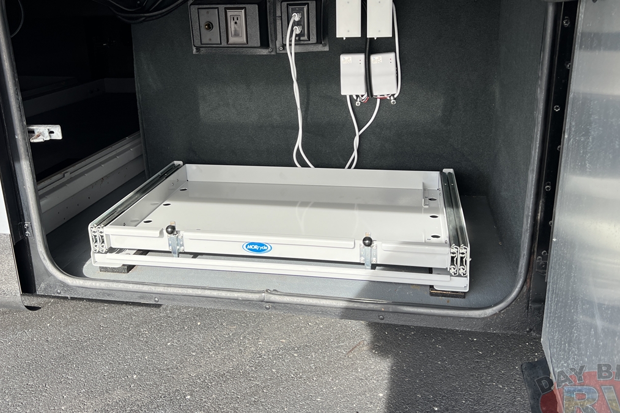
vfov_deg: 40.9
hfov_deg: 58.7
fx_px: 551
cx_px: 304
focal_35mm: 32
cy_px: 167
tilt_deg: -17.9
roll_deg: +1.2
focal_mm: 5.7
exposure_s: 1/803
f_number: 1.5
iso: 50
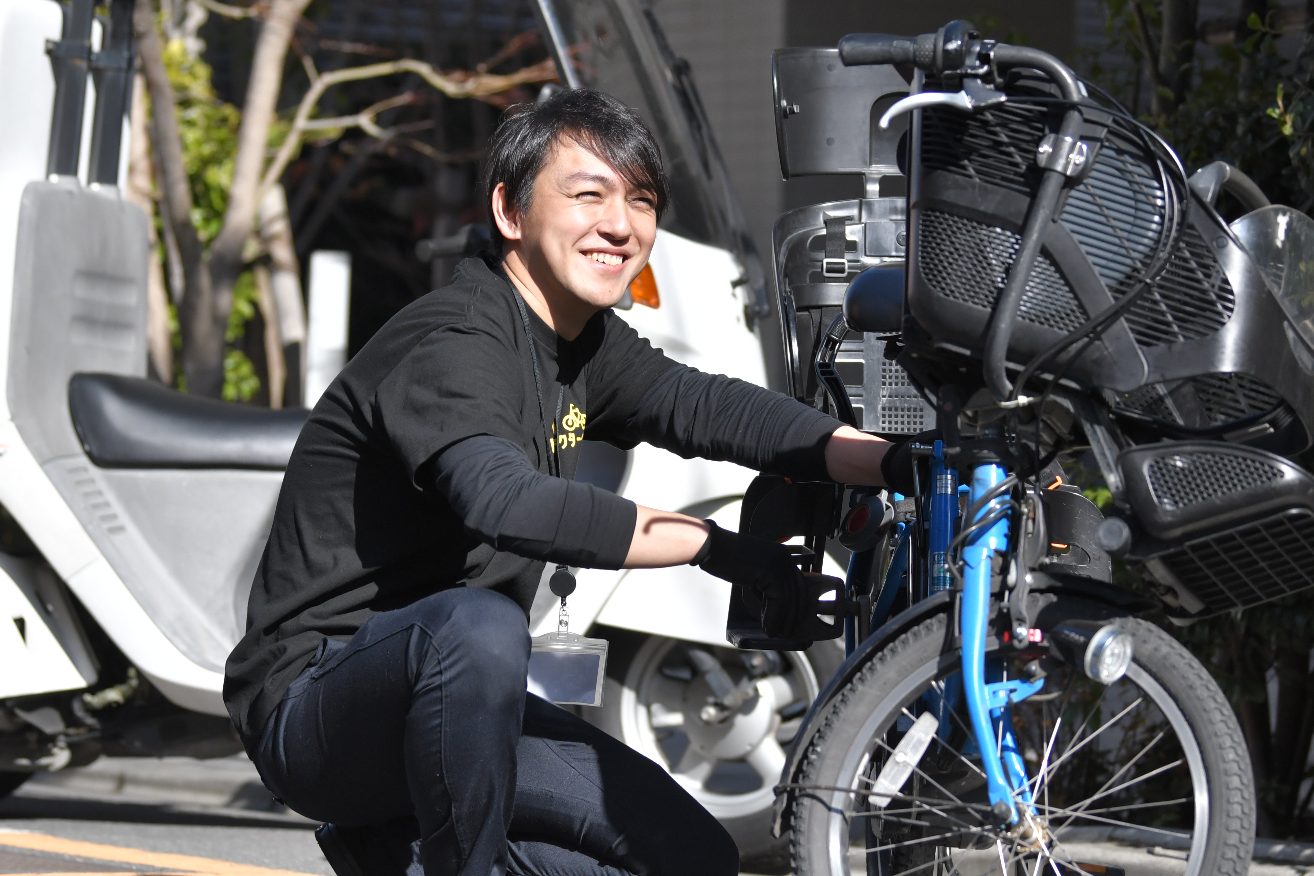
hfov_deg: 11.7
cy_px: 496
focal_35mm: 175
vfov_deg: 7.8
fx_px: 6387
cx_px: 737
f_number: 2.8
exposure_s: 1/8000
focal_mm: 90
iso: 500
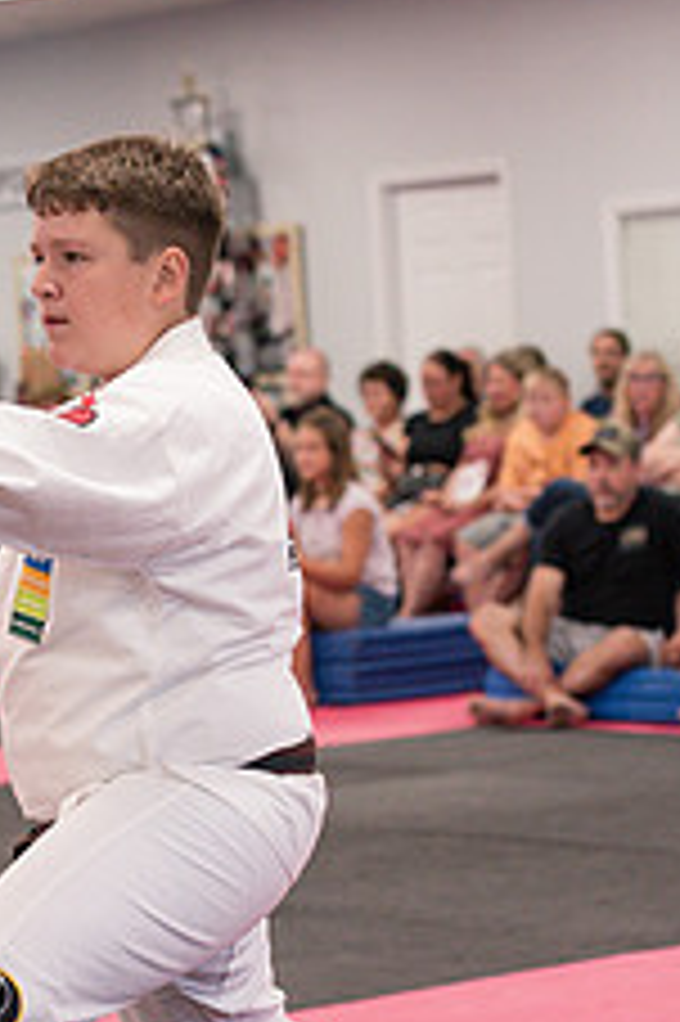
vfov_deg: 14.7
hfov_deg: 9.8
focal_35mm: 139
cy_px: 693
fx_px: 3944
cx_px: 81
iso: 1600
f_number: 3.5
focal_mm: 70
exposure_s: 1/400
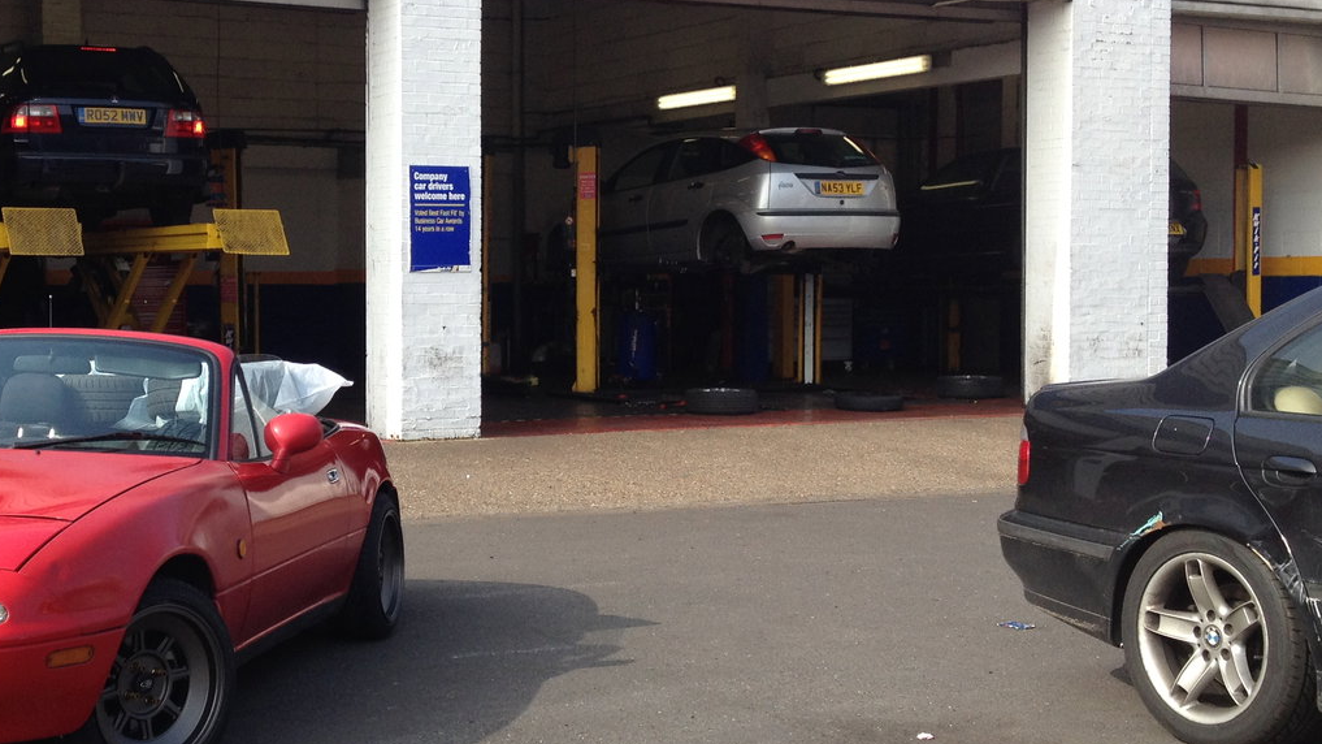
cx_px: 376
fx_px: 2103
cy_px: 336
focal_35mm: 60
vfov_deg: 20.0
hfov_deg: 34.4
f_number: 2.4
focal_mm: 4.28
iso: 50
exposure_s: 1/824
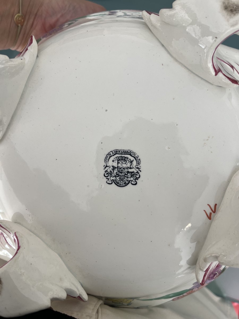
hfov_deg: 53.1
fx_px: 239
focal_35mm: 26
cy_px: 160
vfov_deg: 67.3
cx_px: 120
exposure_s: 1/122
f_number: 1.6
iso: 32
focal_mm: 5.1
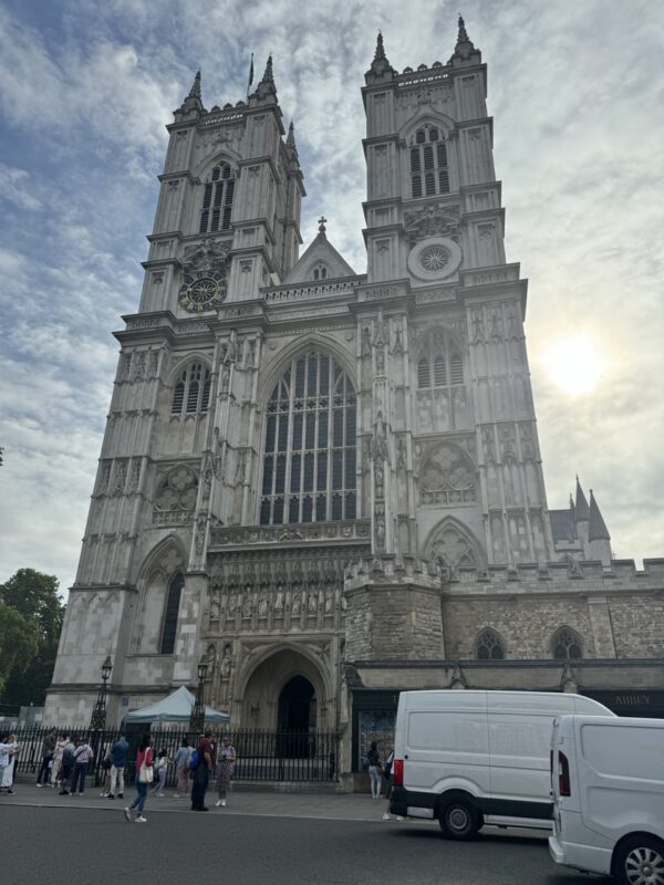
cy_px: 442
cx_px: 332
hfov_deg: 56.8
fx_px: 614
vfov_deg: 71.6
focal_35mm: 24
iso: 80
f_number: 1.78
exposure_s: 1/7092
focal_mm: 6.86
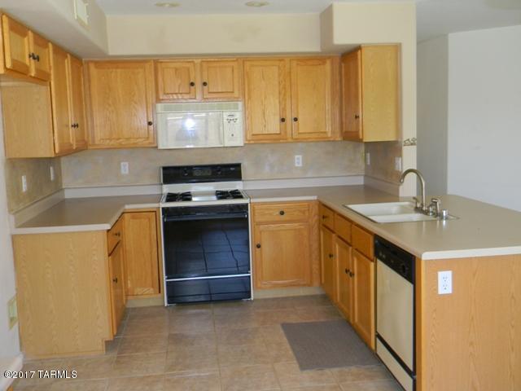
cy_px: 196
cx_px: 260
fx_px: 542
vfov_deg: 39.7
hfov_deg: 51.4
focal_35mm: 36
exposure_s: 1/30
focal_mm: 6.4
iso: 200
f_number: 3.7
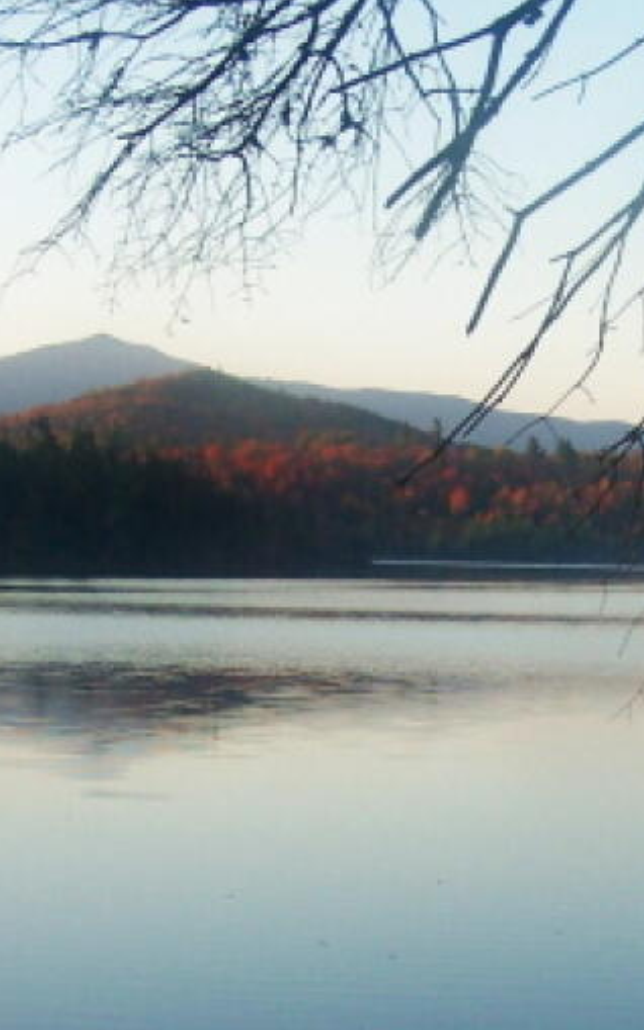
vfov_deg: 19.2
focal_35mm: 108
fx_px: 3034
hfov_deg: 12.0
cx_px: 632
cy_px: 729
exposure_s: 1/320
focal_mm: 6.3
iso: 80
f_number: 2.8
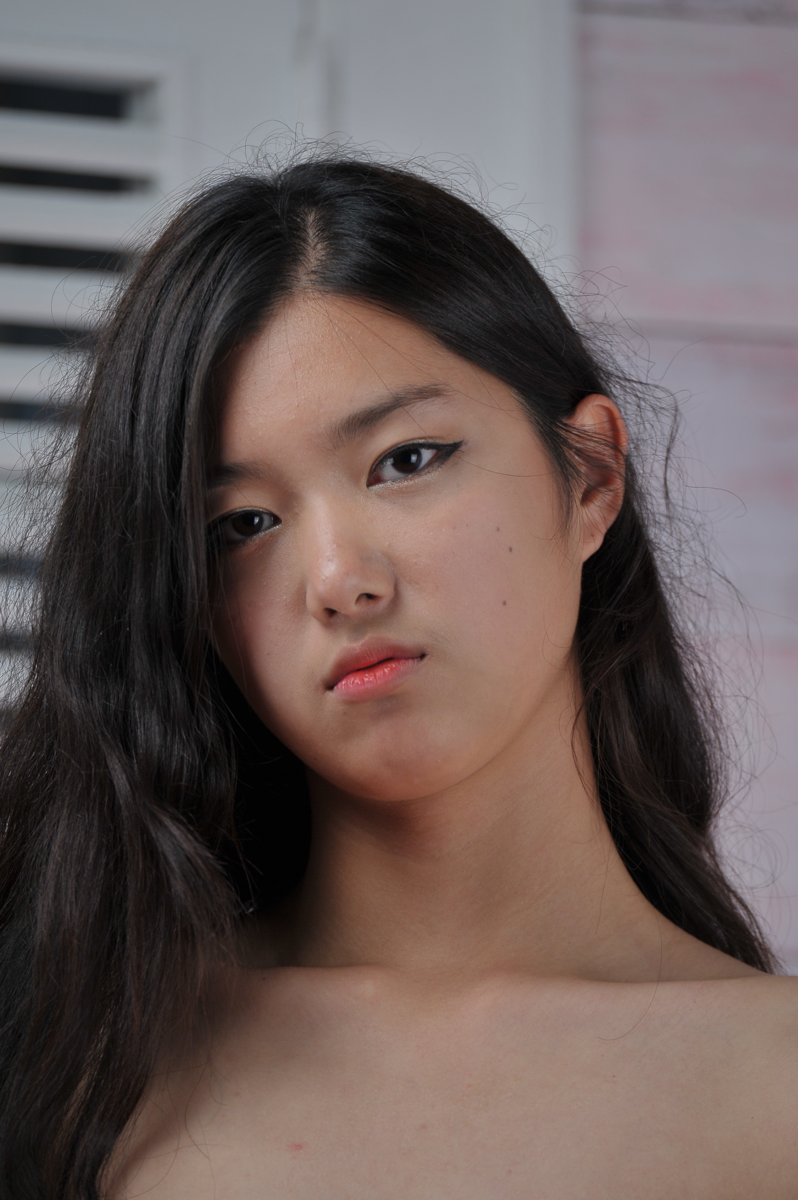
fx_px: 9987
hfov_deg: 4.6
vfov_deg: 6.9
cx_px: 399
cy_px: 600
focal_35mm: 300
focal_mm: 300
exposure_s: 1/160
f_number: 6.3
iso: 500
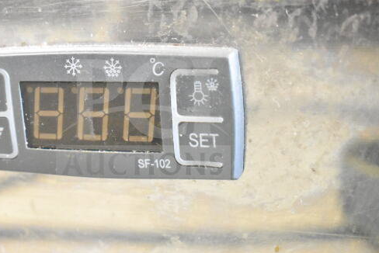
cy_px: 121
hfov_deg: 26.9
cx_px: 143
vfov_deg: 18.2
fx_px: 790
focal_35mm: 75
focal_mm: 40
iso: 25600
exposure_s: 1/60
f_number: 5
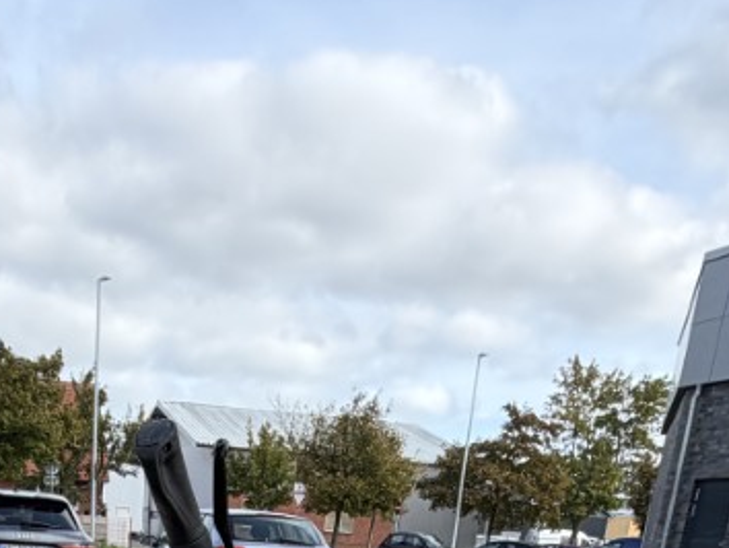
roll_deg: -2.1
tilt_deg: -18.8
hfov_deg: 38.1
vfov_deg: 21.5
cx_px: 198
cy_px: 944
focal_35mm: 49
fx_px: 1033
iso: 40
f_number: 2.2
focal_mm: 2.22
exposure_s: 1/590
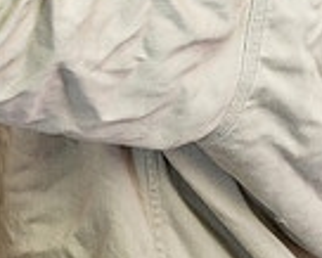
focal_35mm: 140
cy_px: -260
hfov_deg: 13.7
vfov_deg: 10.2
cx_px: 78
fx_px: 1335
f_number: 4
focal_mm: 45
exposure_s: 1/125
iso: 2500
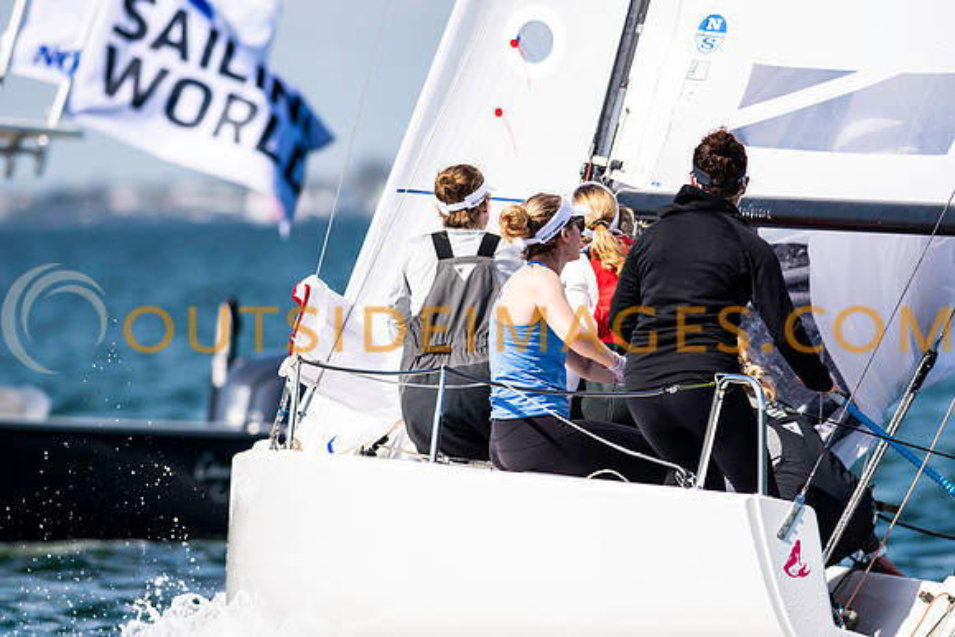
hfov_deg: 4.6
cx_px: 478
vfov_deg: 3.1
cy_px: 318
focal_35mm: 450
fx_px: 11940
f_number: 5
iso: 200
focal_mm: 300
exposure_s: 1/3200
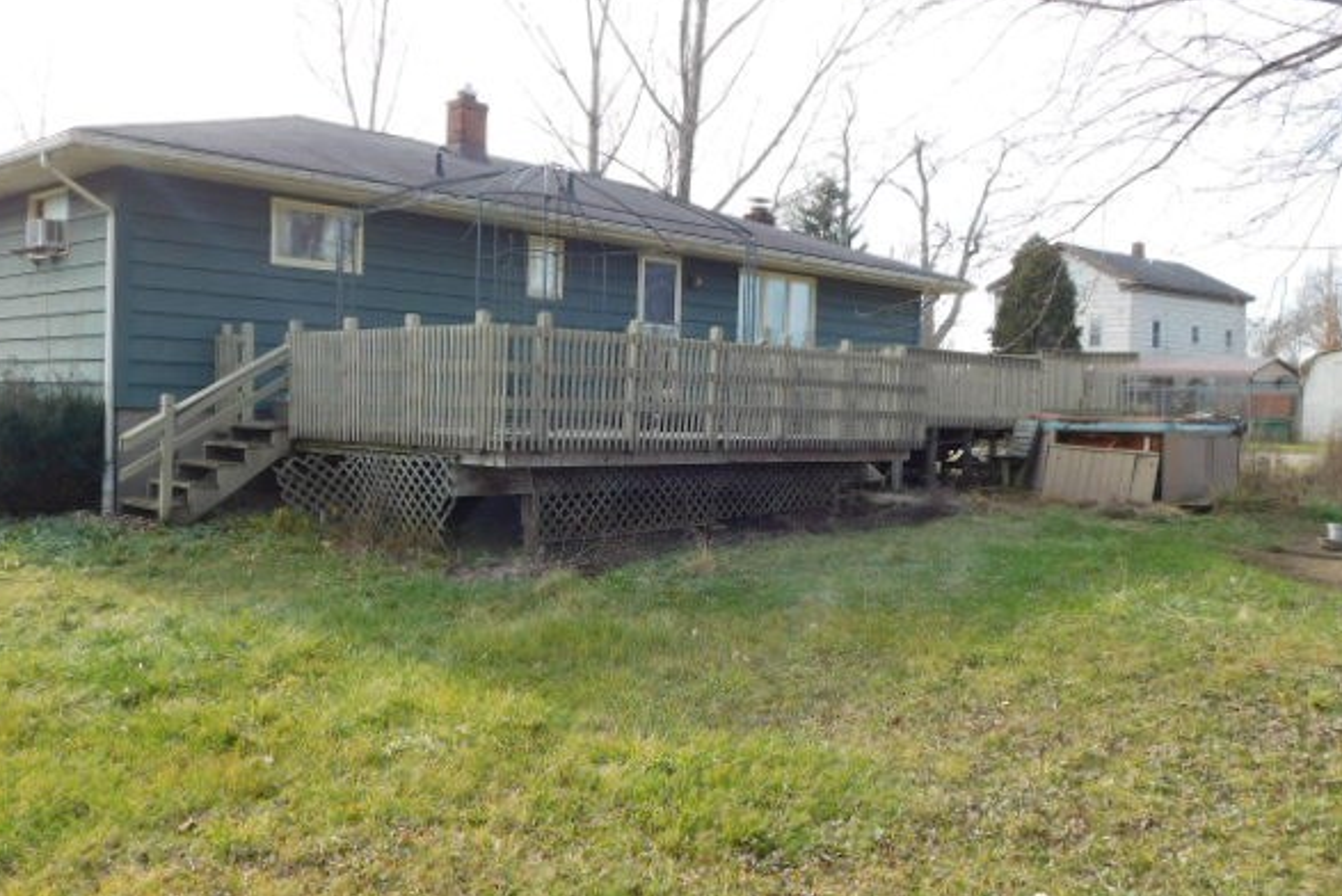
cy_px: 459
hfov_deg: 55.8
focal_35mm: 34
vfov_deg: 38.9
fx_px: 1268
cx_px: 658
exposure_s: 1/400
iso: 125
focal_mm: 5.3
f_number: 3.2
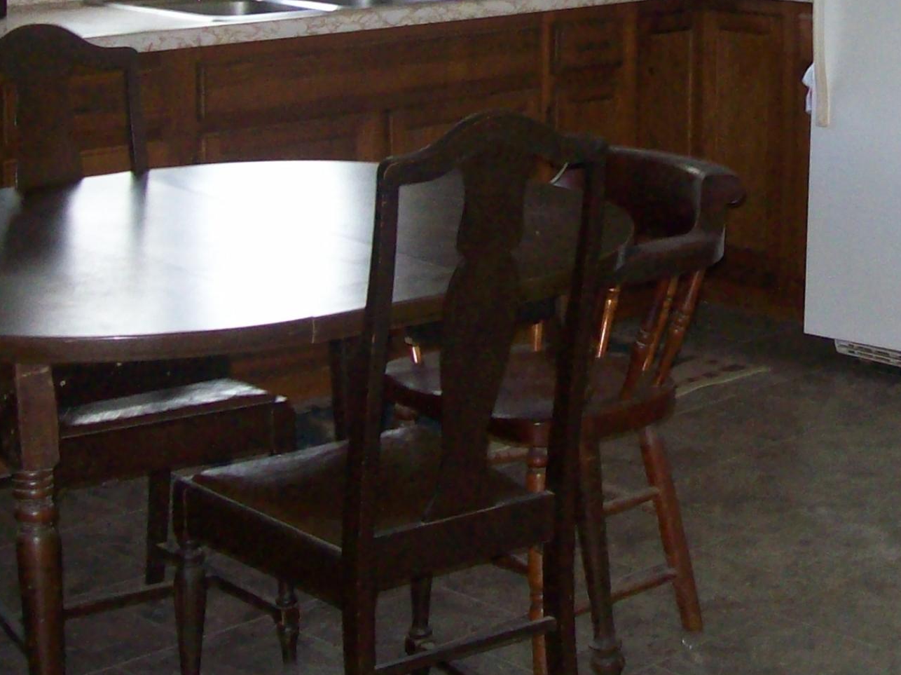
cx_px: 642
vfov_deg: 17.1
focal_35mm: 84
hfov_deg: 23.1
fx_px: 2185
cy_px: -25
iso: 200
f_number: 2.7
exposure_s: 1/64
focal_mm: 6
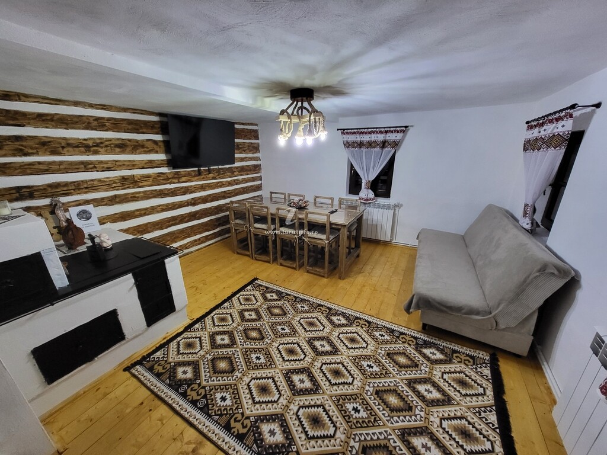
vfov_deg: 89.9
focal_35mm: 13
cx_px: 304
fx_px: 228
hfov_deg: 106.2
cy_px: 228
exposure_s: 1/50
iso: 320
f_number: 2.2
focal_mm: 1.74
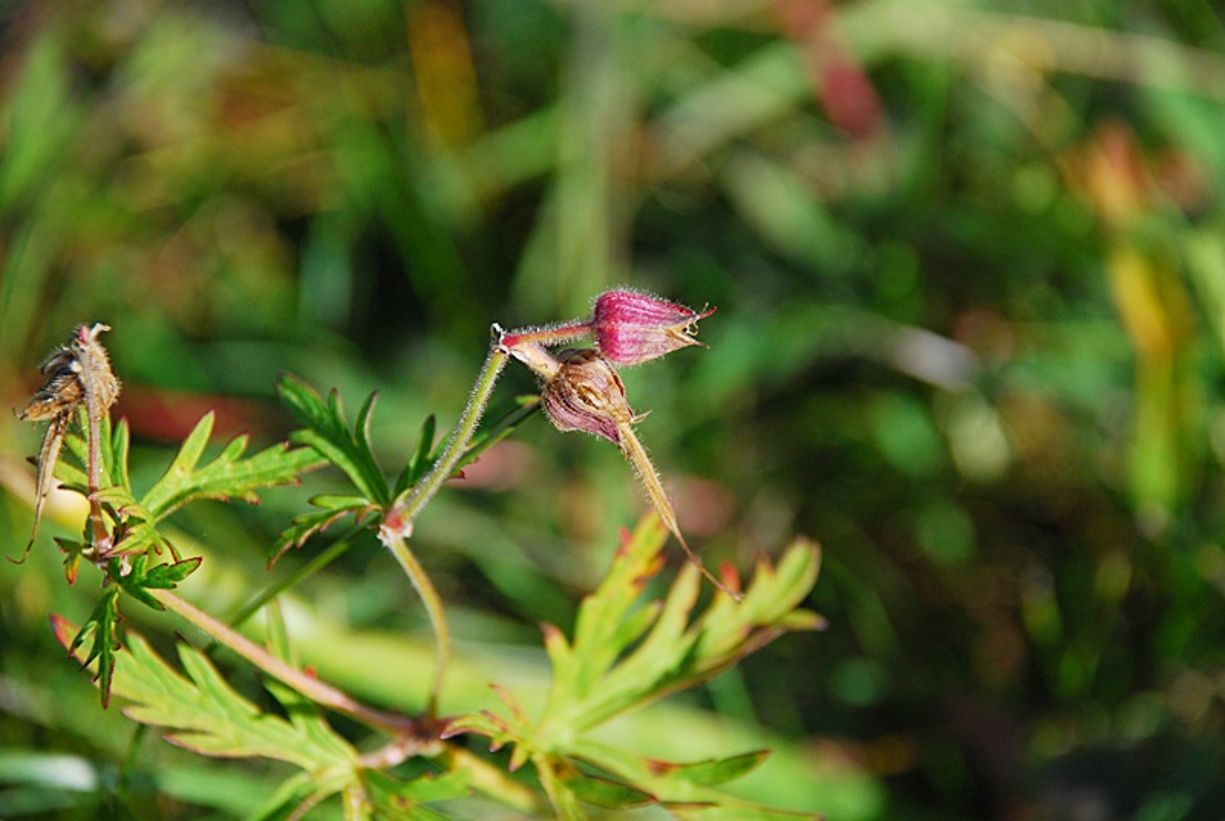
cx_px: 612
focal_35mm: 202
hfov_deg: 10.1
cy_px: 410
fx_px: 6901
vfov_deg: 6.8
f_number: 5.6
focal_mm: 135
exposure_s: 1/1000
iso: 400
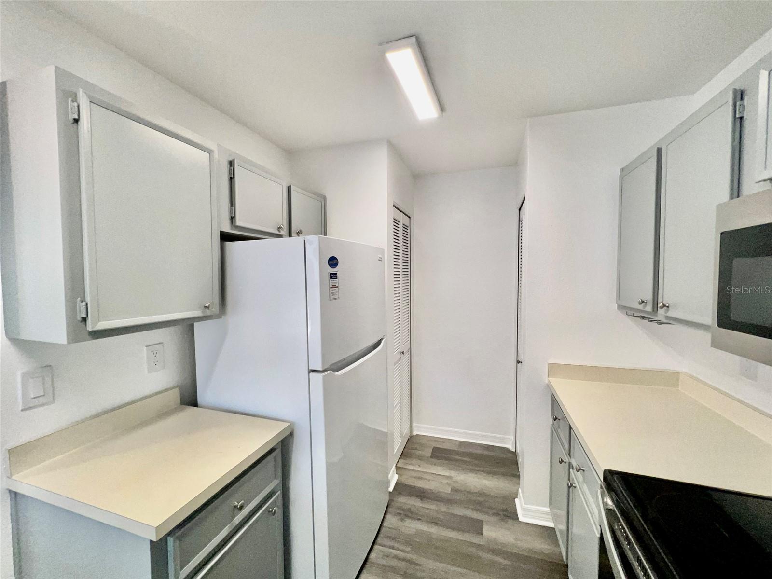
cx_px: 386
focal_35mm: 13
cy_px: 290
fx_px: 290
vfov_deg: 89.9
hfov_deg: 106.2
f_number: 1.8
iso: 160
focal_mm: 1.57
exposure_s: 1/120
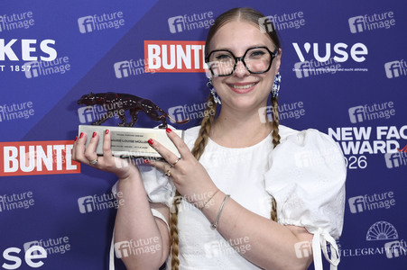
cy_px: 135
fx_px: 678
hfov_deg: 33.4
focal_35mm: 60
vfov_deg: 22.6
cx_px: 204
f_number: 5.6
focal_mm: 60
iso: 800
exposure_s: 1/250
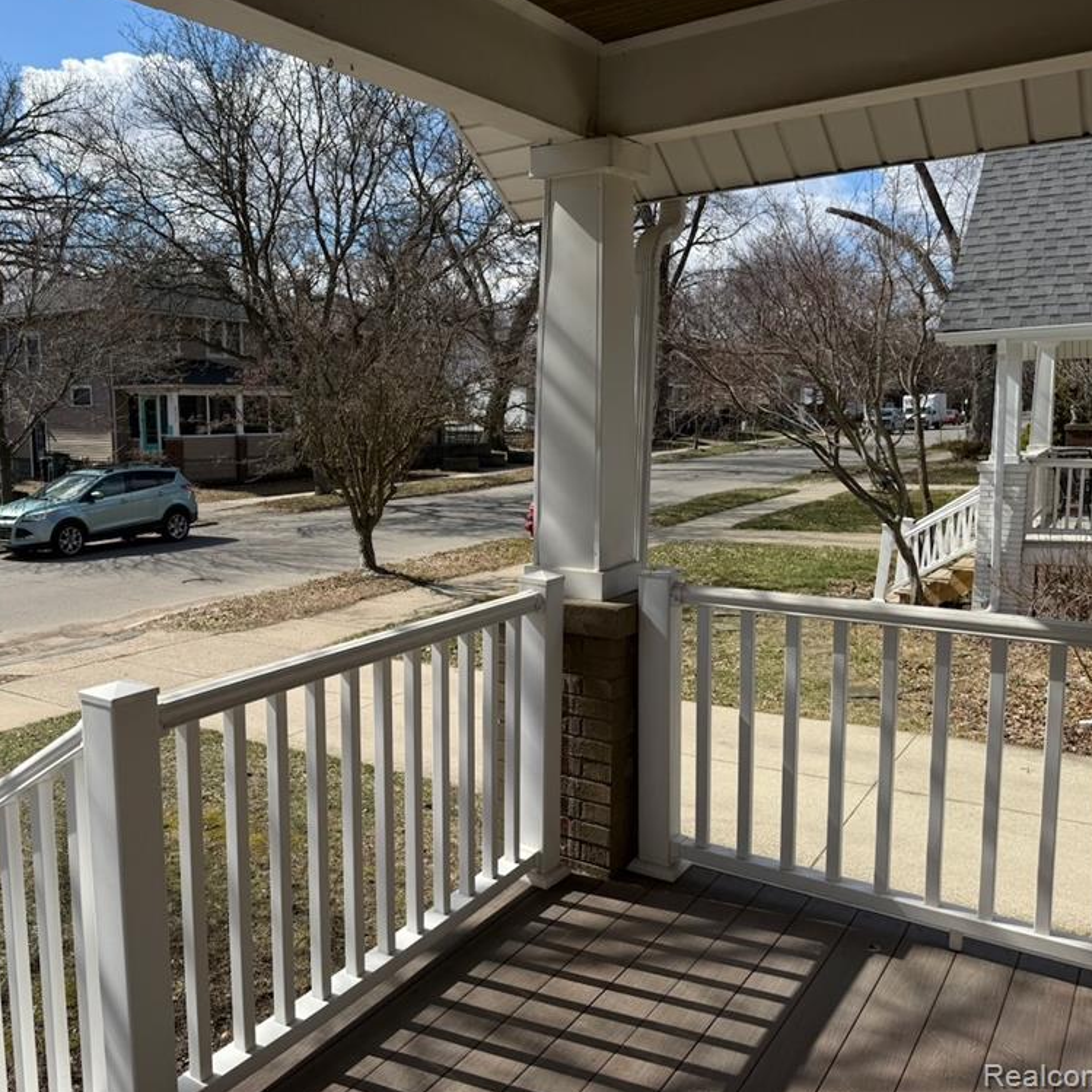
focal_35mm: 29
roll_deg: +0.4
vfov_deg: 55.6
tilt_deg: -7.3
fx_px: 1035
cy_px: 539
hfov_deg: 54.7
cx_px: 385
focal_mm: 6.76
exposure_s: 1/3953
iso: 80
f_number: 1.78
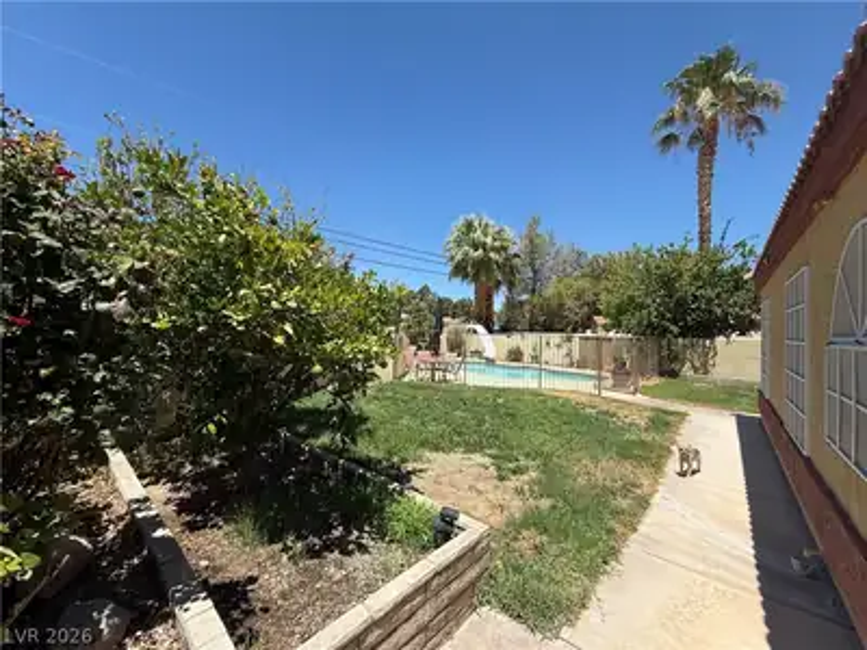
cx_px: 434
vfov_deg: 85.7
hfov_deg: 102.1
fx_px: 351
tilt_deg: +1.8
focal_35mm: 14
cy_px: 325
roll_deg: -1.2
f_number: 2.2
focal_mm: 2.22
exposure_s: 1/1745
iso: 50
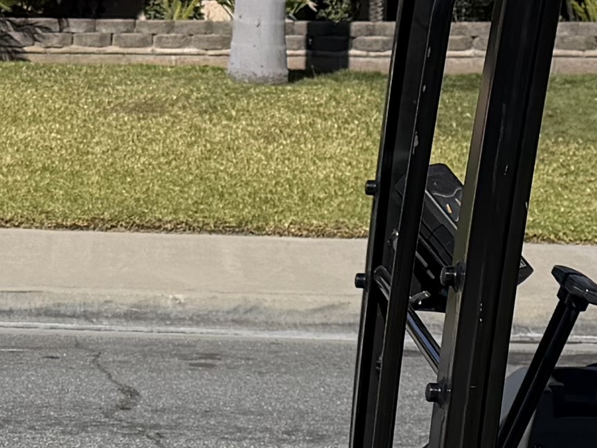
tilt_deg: -12.7
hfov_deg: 12.2
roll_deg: -0.4
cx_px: -39
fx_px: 2743
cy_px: 547
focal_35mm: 159
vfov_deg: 9.2
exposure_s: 1/6173
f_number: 1.78
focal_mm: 6.76
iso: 80
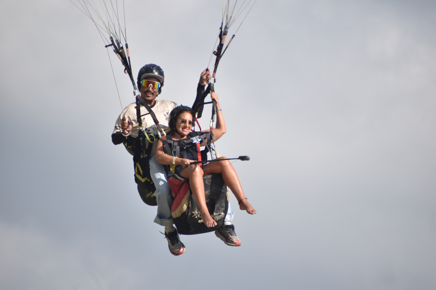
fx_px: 5450
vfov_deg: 3.1
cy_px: 145
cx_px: 218
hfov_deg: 4.6
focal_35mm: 450
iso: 400
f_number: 6.3
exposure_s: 1/1600
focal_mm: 300
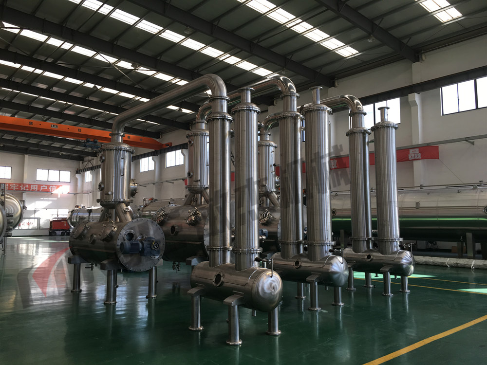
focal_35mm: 29
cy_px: 182
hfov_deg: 61.7
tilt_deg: +6.2
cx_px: 244
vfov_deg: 48.2
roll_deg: -0.2
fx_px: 408
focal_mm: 4.15
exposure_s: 1/100
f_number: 2.2
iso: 25
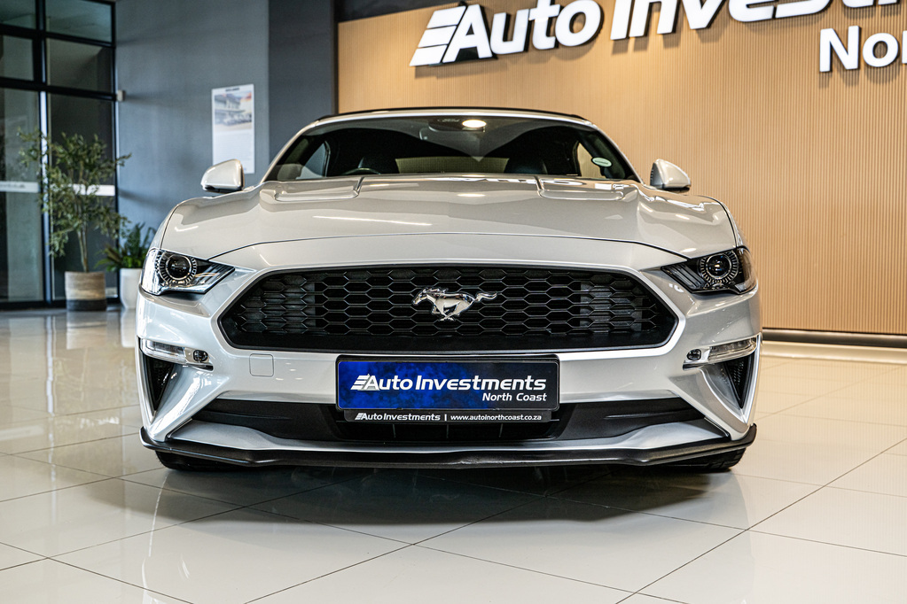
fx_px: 1033
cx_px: 454
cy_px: 302
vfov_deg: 32.6
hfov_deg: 47.4
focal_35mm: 41
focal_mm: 41
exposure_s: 1/160
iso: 400
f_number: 4.5
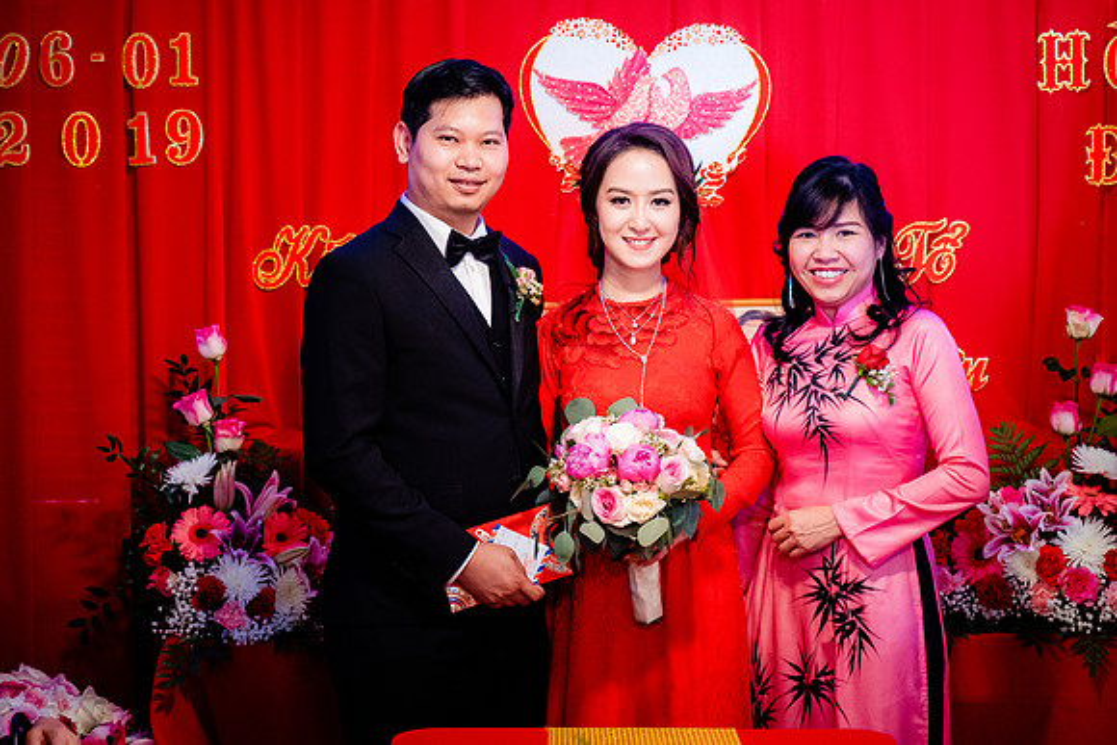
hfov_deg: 23.3
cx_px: 558
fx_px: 2710
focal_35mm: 87
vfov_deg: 15.7
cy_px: 334
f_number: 2.8
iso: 3200
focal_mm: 75
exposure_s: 1/160
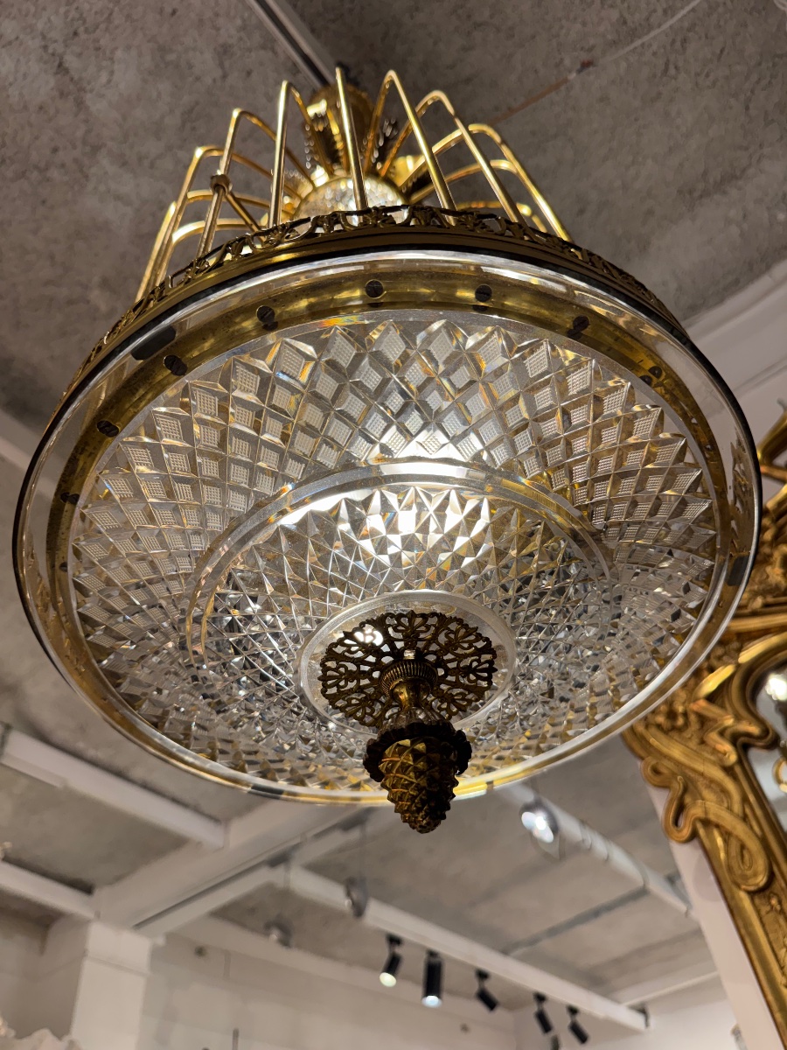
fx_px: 728
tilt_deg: +50.2
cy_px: 525
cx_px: 394
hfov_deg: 56.8
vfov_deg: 71.6
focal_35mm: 24
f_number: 1.78
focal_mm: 6.76
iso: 64
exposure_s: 1/100
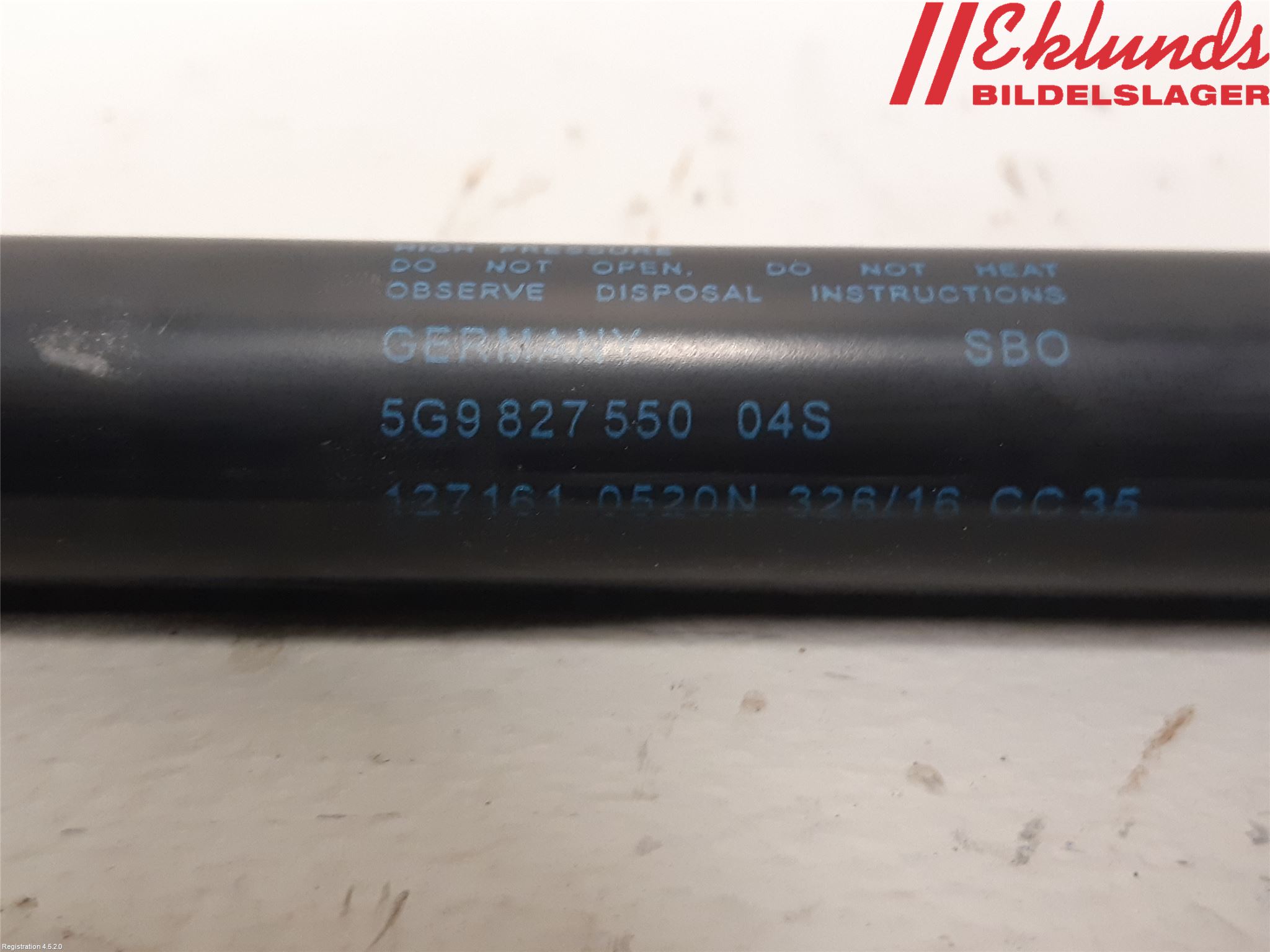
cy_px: 476
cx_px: 635
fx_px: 954
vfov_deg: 53.1
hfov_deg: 67.3
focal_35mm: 26
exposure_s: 1/25
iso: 200
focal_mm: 3.93
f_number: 1.7
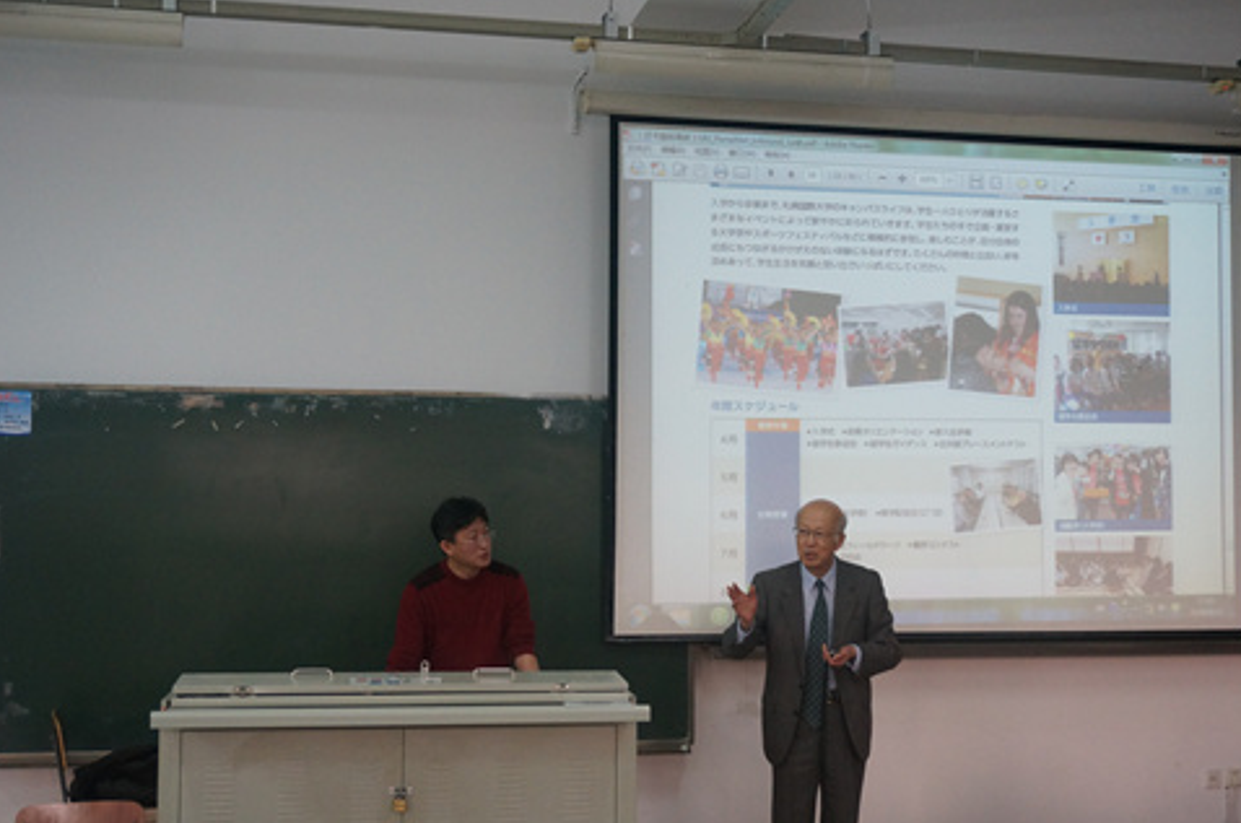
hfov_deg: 43.2
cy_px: 428
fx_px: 1567
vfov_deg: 29.4
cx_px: 615
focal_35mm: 46
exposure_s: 1/160
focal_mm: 29
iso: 1600
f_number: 4.5
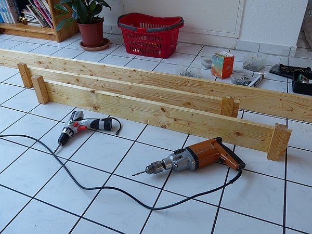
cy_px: 117
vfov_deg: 46.8
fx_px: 270
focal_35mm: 30
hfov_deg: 60.0
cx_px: 156
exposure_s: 1/50
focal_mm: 5.4
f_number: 2.8
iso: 100
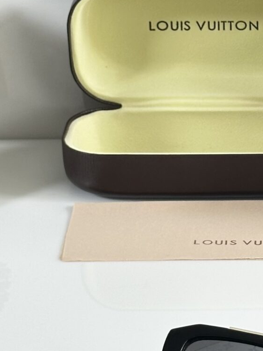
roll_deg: +0.1
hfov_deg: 8.9
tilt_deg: -24.1
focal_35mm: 165
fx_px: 1671
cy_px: 178
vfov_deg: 12.0
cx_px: 293
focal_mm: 6.86
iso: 100
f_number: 1.78
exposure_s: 1/100
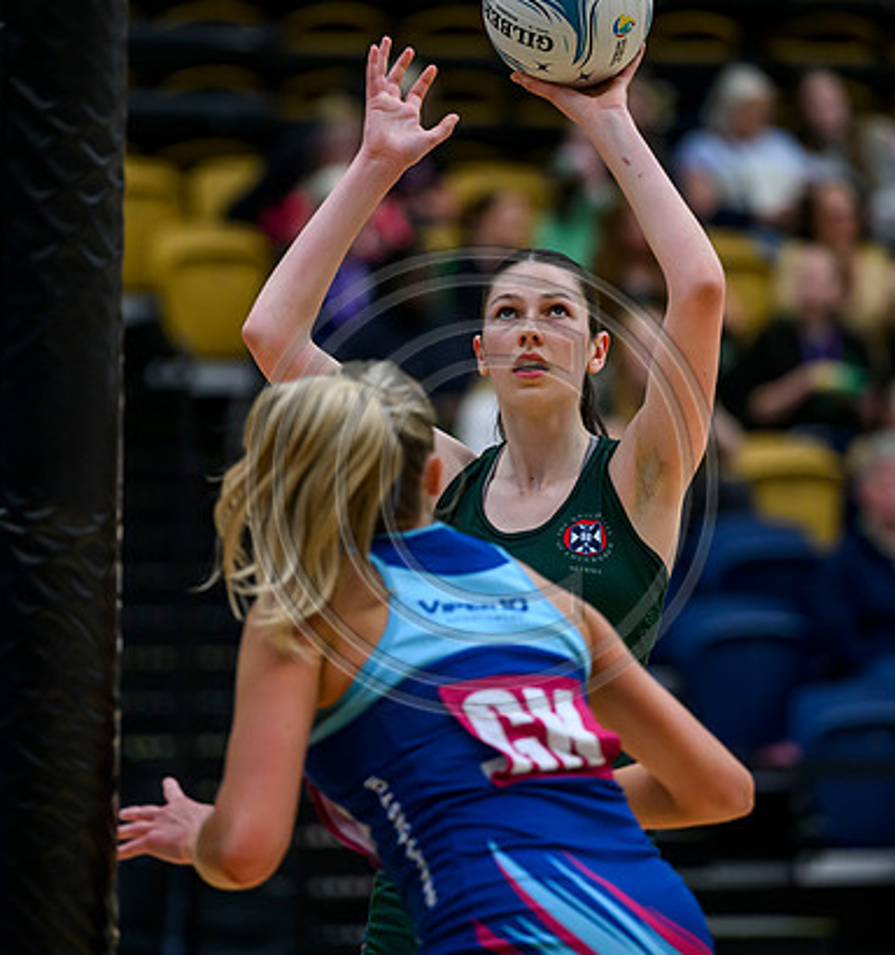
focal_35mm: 289
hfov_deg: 5.9
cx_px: 530
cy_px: 480
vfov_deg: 6.3
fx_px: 8745
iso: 3200
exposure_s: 1/1000
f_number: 3.2
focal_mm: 200
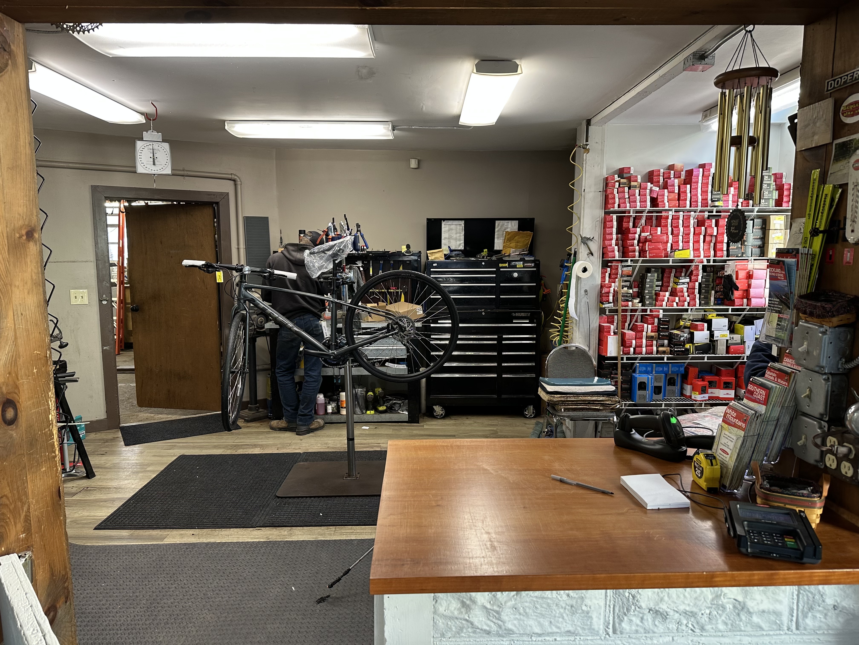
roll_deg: -0.3
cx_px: 430
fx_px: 596
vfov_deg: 56.8
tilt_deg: -7.5
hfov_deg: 71.6
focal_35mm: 24
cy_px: 322
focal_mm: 6.86
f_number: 1.78
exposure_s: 1/60
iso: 160
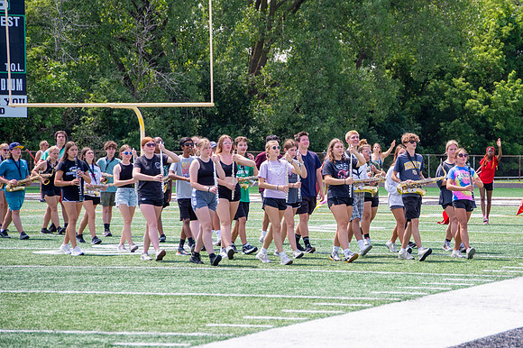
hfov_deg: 13.7
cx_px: 349
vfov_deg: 9.2
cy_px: 167
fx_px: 2166
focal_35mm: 149
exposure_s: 1/4000
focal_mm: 110
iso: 1250
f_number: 6.3
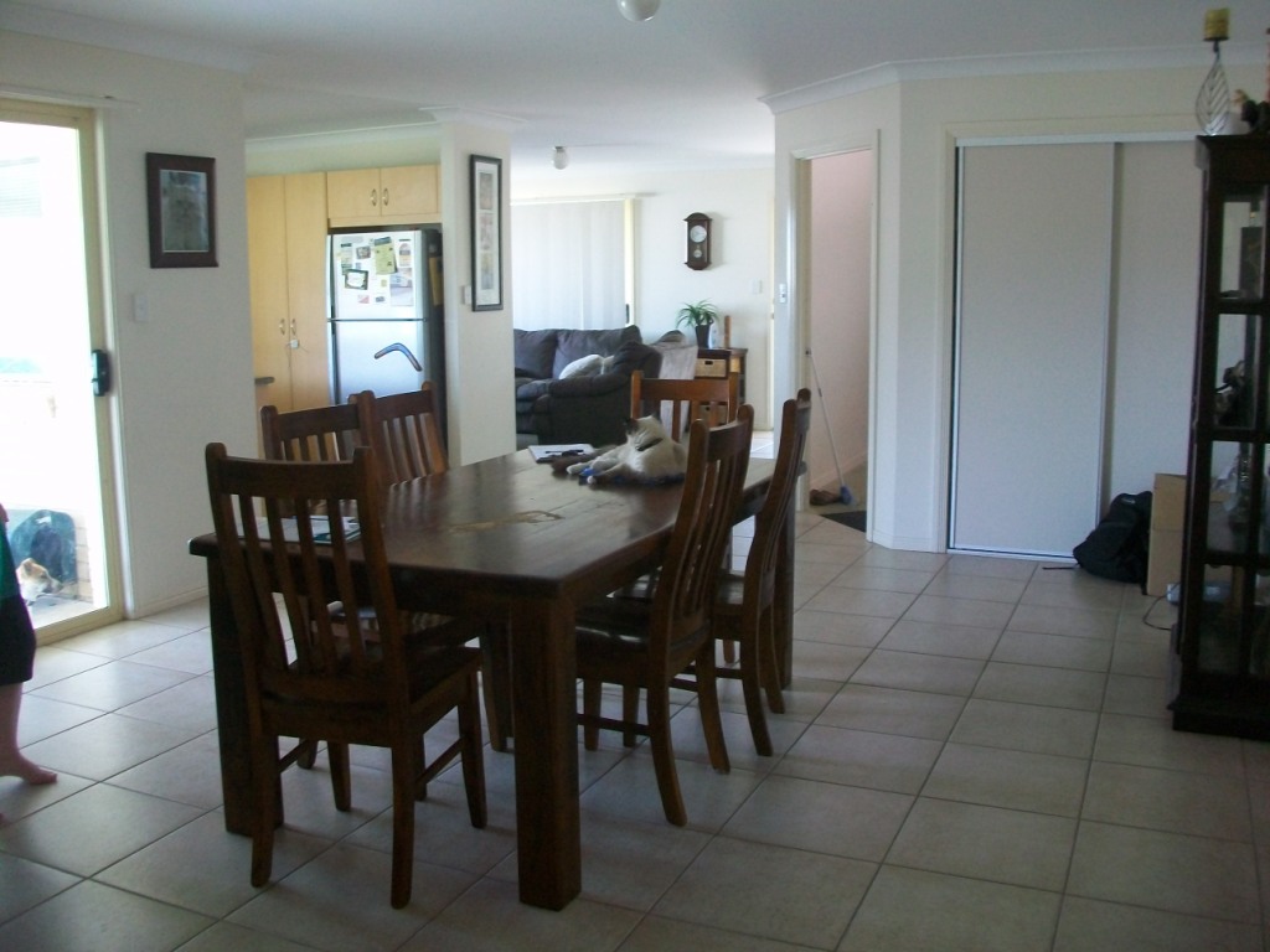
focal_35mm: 32
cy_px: 476
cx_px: 635
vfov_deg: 44.2
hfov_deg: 56.8
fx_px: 1174
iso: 160
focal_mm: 5.7
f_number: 2.8
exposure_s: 1/20
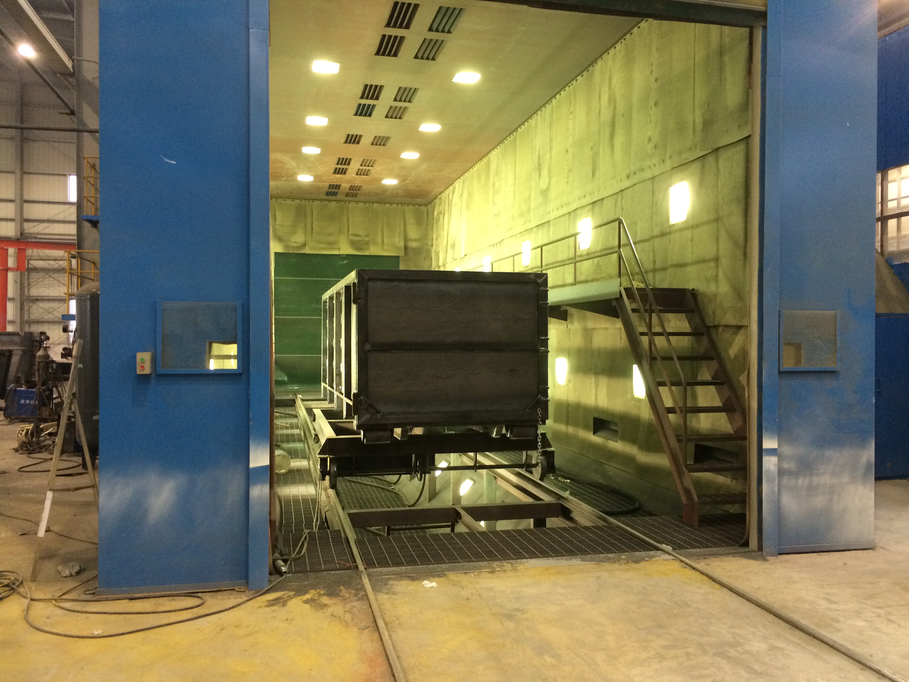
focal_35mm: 29
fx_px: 762
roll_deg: -0.4
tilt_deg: -1.1
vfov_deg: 48.2
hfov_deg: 61.7
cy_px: 341
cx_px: 454
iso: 200
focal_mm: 4.15
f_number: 2.2
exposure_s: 1/30
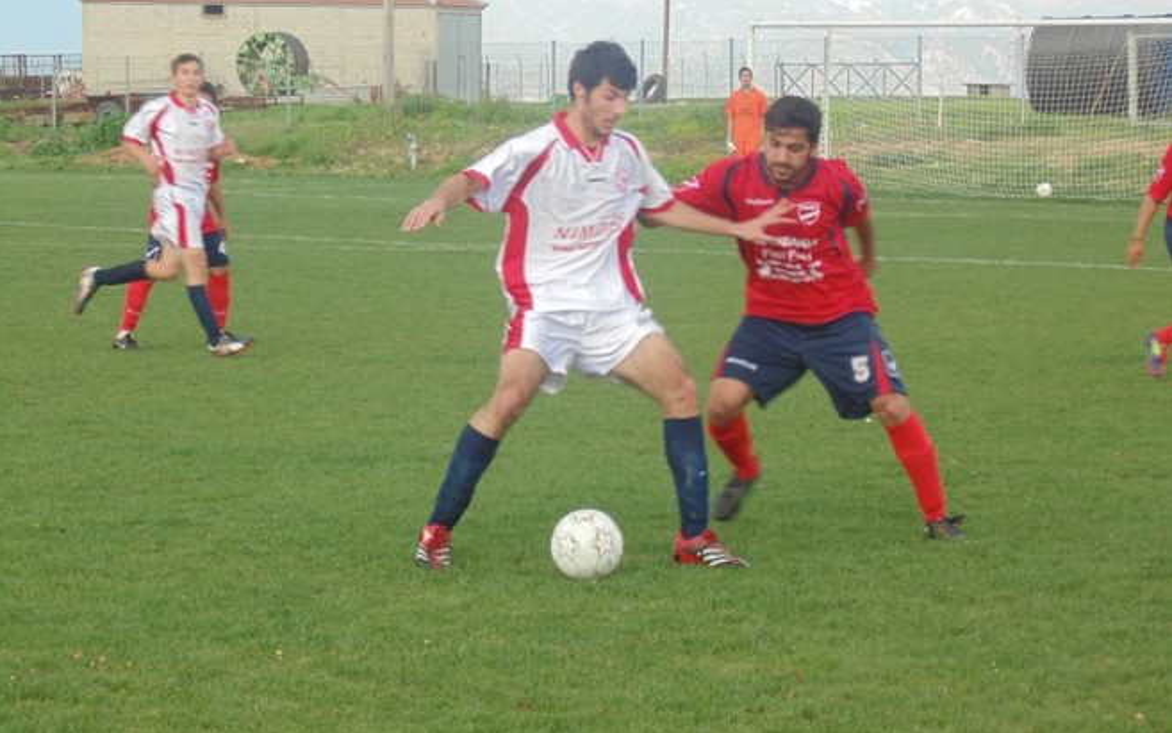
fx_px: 5272
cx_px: 585
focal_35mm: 165
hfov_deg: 12.7
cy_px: 297
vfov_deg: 8.0
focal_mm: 27.8
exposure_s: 1/200
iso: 80
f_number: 5.2
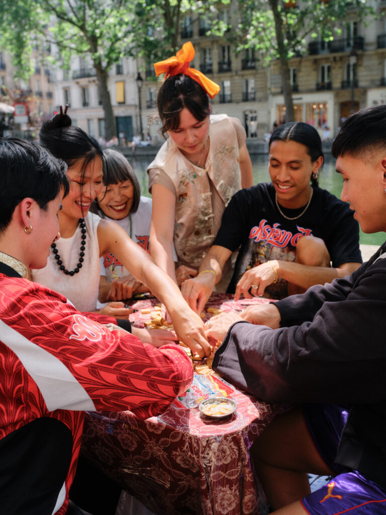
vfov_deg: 47.9
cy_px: 258
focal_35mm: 39
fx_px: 580
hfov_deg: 36.8
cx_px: 193
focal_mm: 49.8
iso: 800
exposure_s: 1/250
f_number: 8
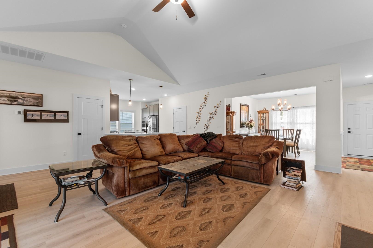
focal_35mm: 15
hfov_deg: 100.4
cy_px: 124
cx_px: 186
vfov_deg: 77.3
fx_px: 155
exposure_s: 1/4
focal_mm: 10
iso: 100
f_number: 4.5
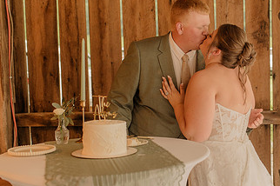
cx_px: 231
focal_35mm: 63
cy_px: 99
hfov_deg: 31.0
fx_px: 489
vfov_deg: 21.5
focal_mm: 35
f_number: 2.5
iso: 640
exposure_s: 1/200
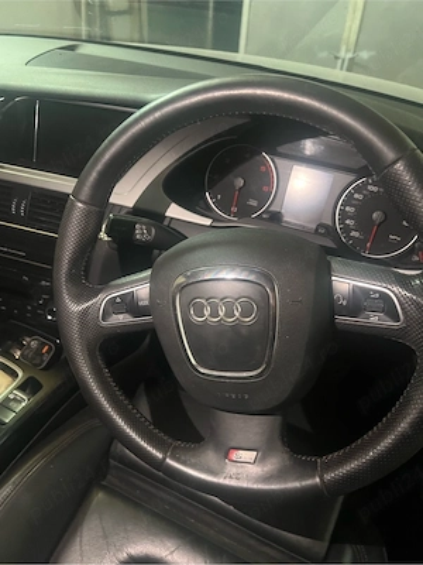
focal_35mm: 26
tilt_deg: -36.6
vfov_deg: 67.3
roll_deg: -1.2
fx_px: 424
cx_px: 212
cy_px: 282
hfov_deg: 53.1
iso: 500
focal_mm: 5.7
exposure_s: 1/25
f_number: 1.5
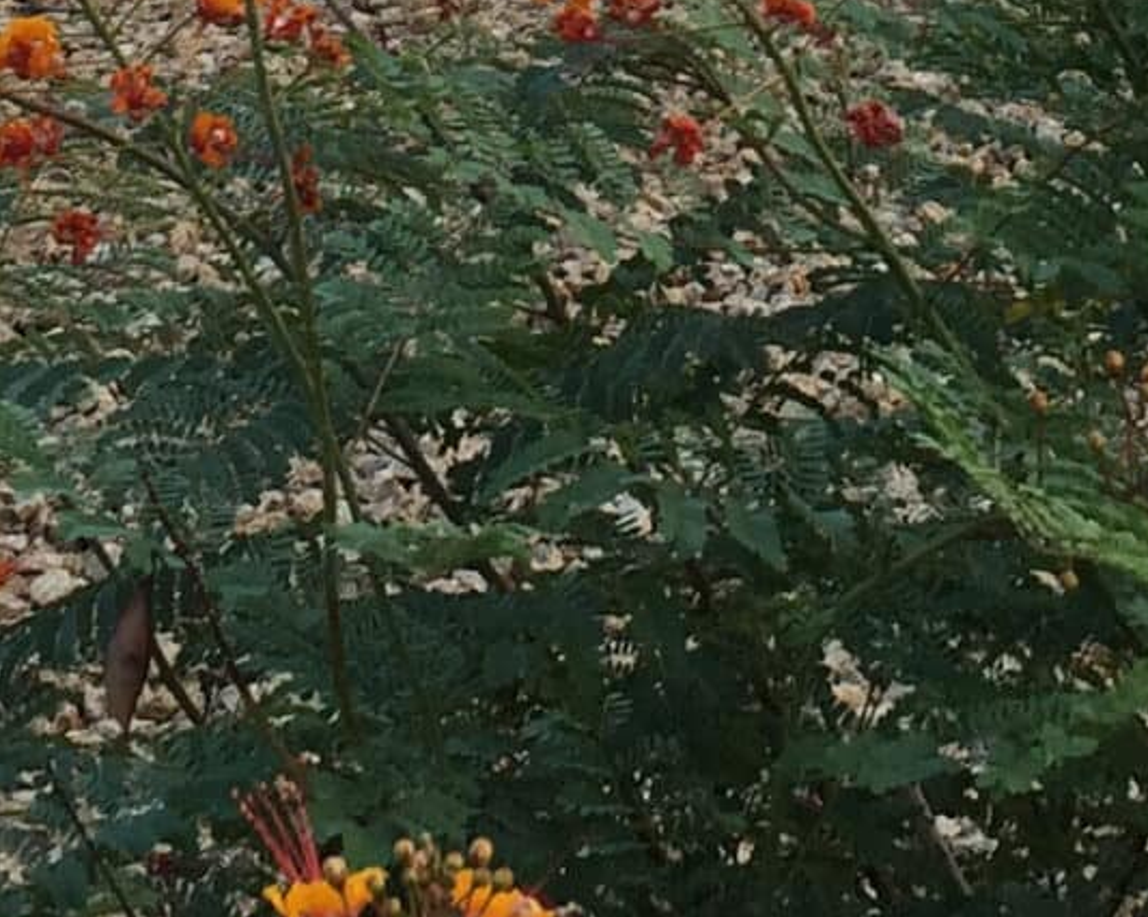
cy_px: -527
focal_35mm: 136
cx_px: 650
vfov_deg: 10.9
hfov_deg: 14.2
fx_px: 4619
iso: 32
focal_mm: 4.15
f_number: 2.2
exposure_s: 1/60
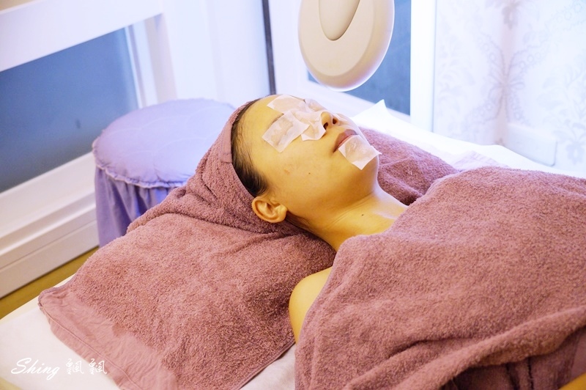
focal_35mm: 52
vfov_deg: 25.7
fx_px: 854
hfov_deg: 37.9
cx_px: 293
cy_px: 195
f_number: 4.5
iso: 640
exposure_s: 1/60
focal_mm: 35
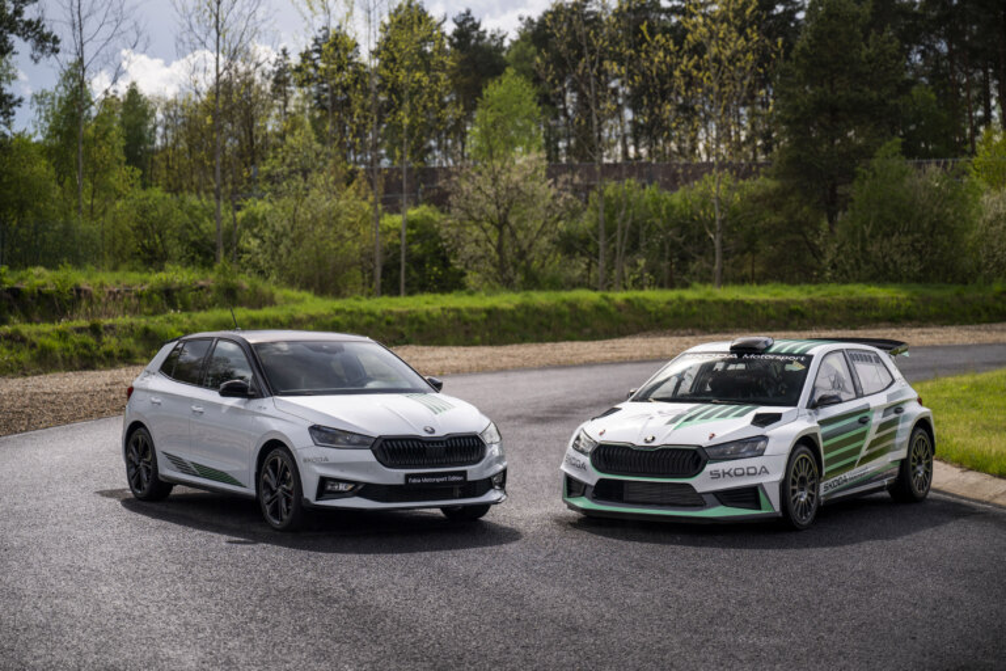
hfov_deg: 30.1
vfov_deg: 20.3
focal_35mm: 67
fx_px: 1872
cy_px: 336
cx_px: 503
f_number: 2.8
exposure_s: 1/1250
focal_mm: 67
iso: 100
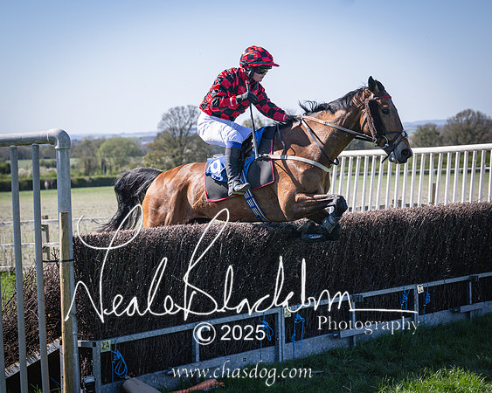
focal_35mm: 93
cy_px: 200
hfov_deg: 20.6
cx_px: 234
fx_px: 1356
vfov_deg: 16.5
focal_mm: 70
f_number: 4
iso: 200
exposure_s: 1/1600
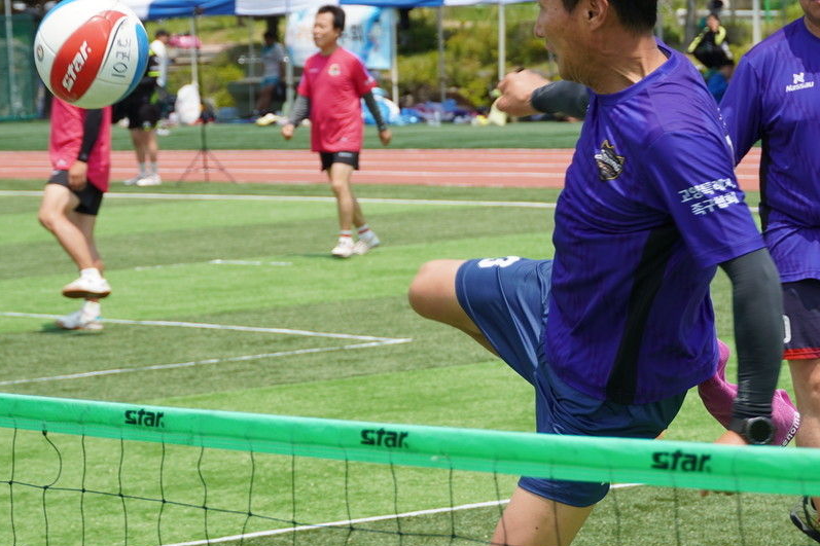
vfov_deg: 8.6
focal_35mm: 159
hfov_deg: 12.9
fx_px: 3621
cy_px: 208
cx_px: 392
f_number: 5.6
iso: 100
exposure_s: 1/500
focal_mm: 66
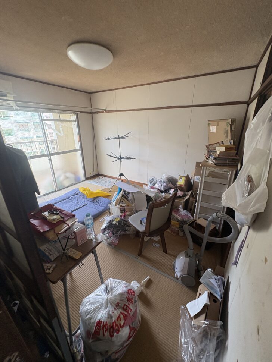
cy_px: 181
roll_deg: +0.1
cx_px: 136
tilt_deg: -19.3
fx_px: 147
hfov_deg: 85.7
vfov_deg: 102.1
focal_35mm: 14
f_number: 2.2
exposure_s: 1/99
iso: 125
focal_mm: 2.22
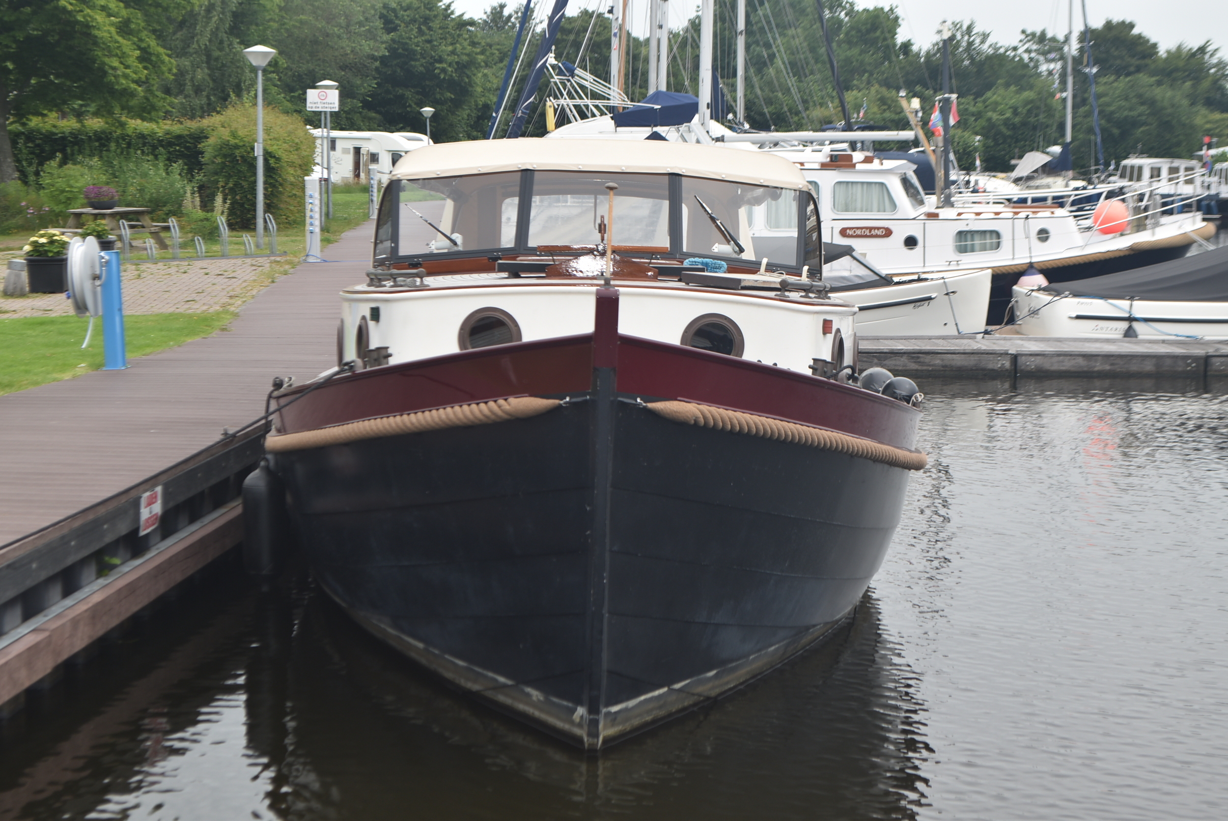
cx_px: 614
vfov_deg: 17.5
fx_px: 2663
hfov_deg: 26.0
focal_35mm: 78
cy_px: 410
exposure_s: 1/200
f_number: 7.1
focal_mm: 52
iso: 100
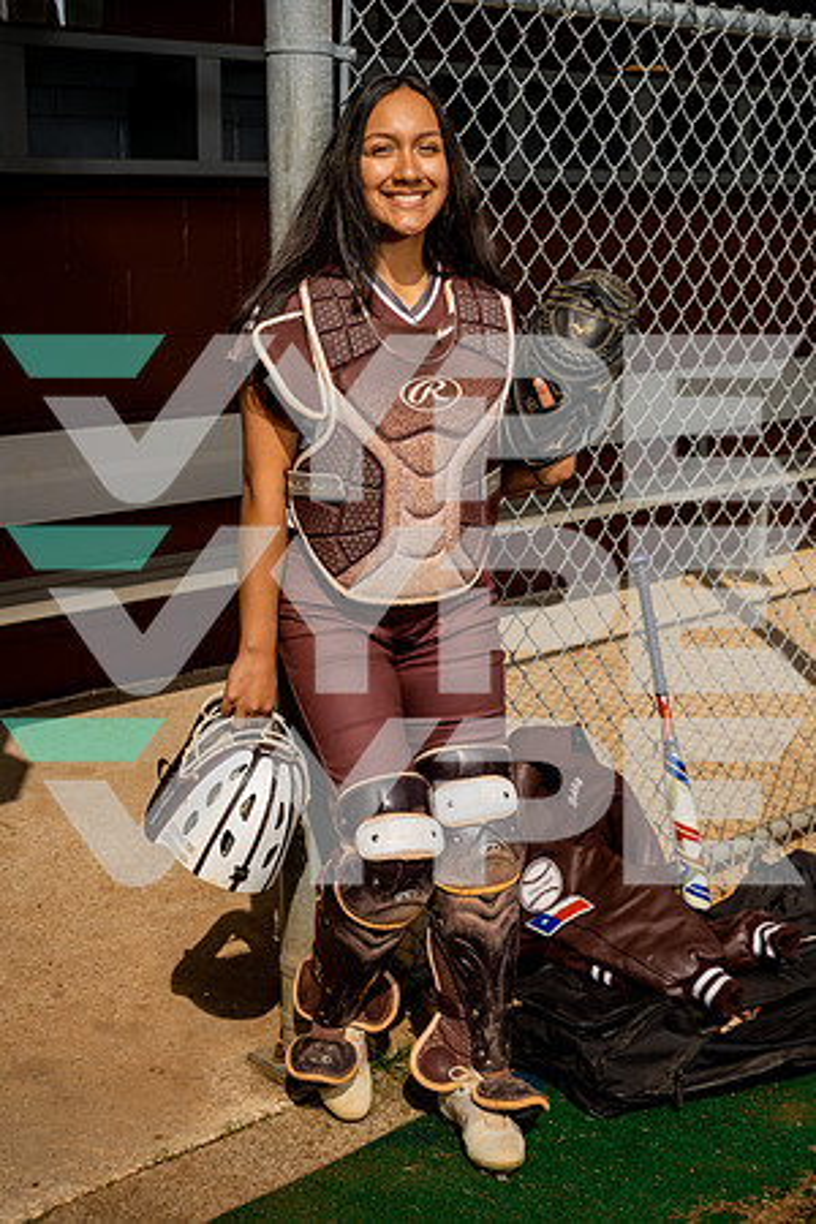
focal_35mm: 52
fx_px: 1768
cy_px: 612
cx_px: 408
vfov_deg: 38.2
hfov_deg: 26.0
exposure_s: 1/250
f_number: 10
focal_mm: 52
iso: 100
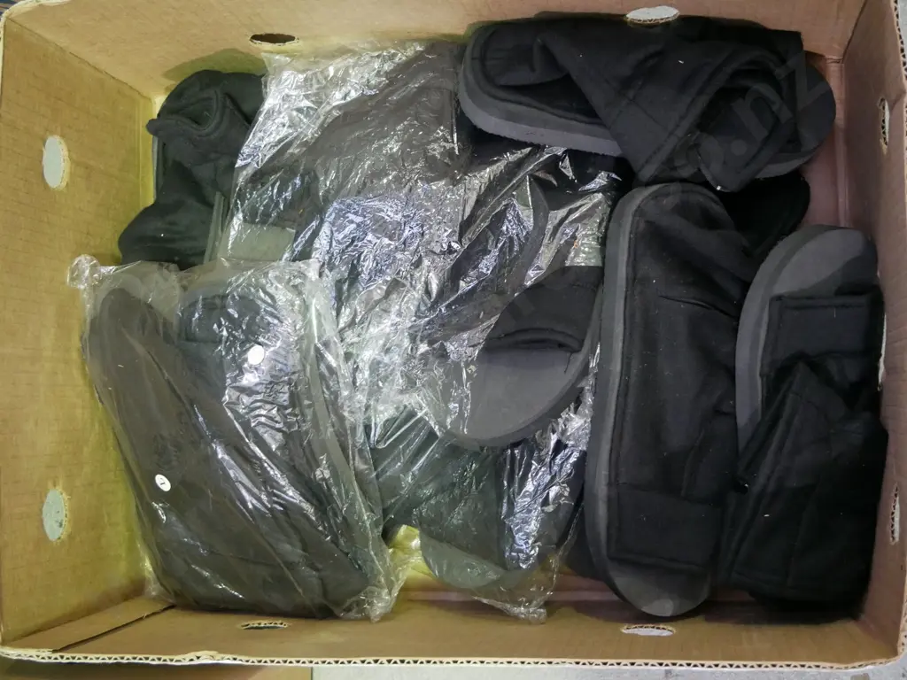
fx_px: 1415
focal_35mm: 54
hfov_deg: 35.5
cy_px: 340
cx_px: 454
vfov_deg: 27.0
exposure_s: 1/30
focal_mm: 27
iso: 3200
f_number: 4.6
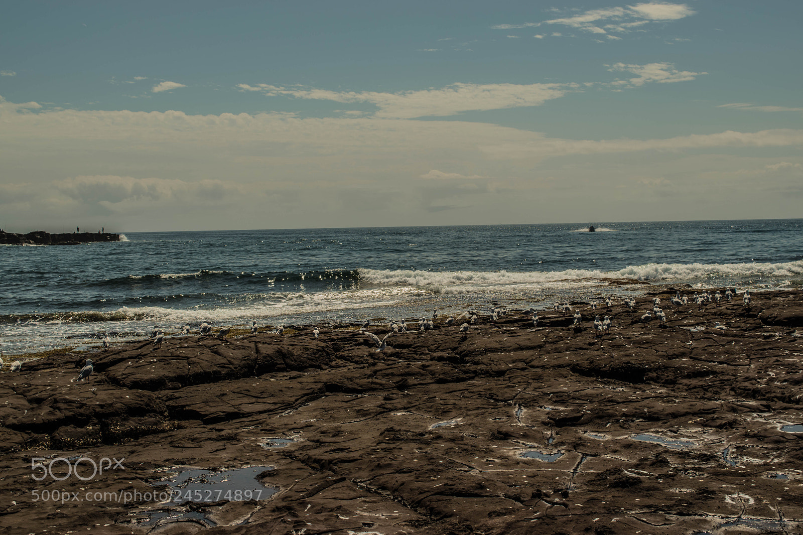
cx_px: 402
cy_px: 268
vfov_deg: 28.1
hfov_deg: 41.1
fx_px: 1070
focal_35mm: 48
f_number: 8
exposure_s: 1/640
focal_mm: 32
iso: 100
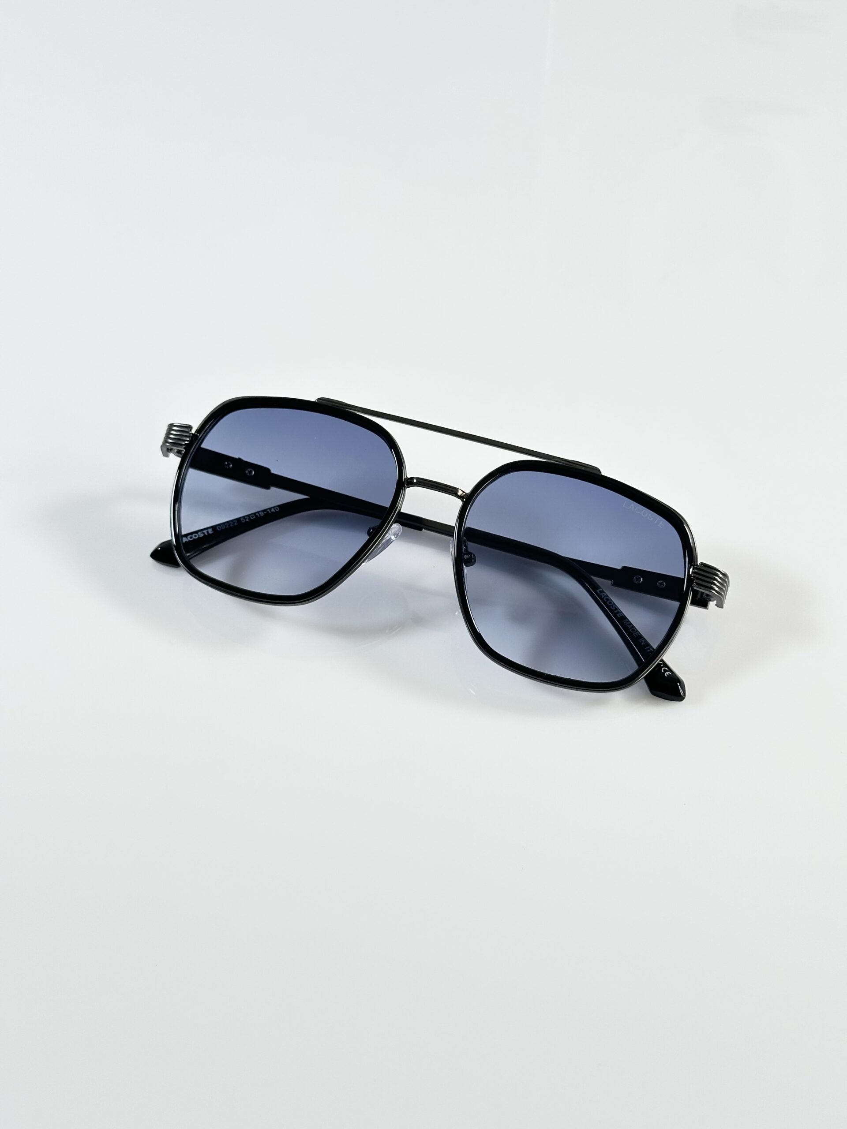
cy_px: 564
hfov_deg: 30.3
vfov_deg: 39.7
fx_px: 1566
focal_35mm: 48
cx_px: 424
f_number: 1.78
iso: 64
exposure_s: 1/100
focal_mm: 6.86
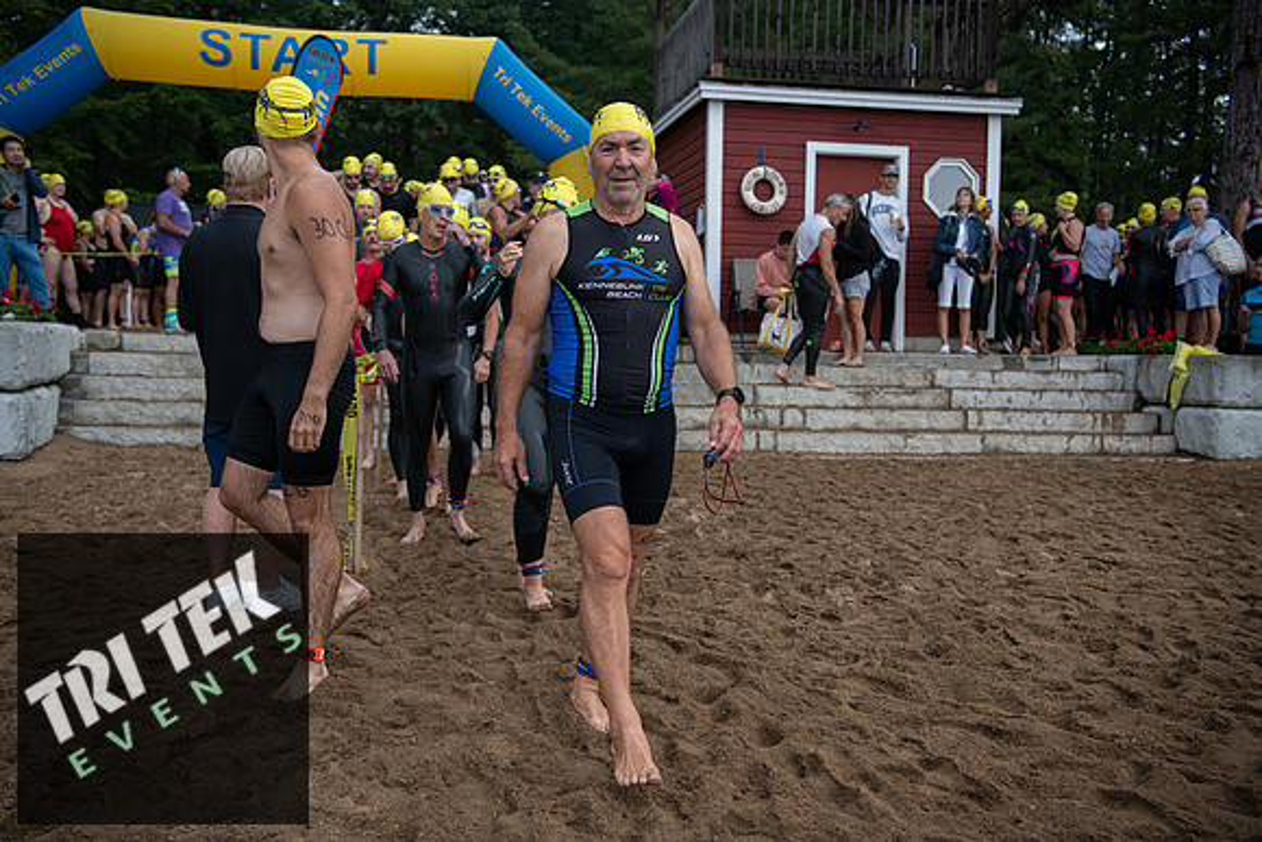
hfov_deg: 53.1
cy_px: 421
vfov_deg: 36.9
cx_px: 631
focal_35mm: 36
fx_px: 1262
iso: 320
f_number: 3.5
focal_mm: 36
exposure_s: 1/640
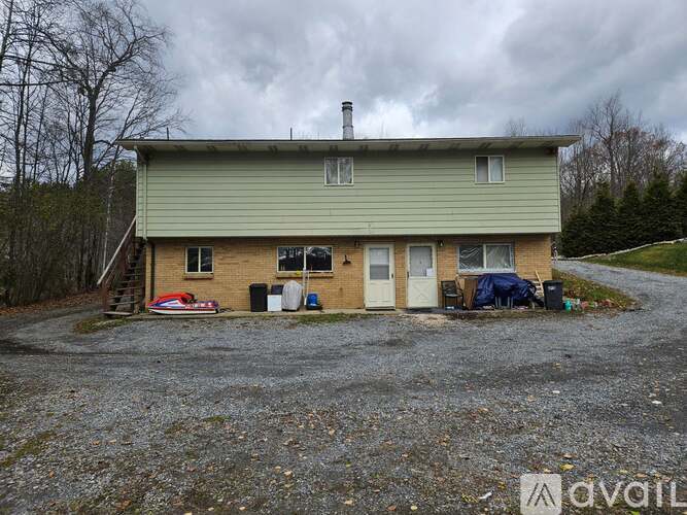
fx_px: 456
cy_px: 258
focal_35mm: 23
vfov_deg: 58.9
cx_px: 344
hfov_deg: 73.9
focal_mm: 5.4
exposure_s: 1/1297
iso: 40
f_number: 1.8
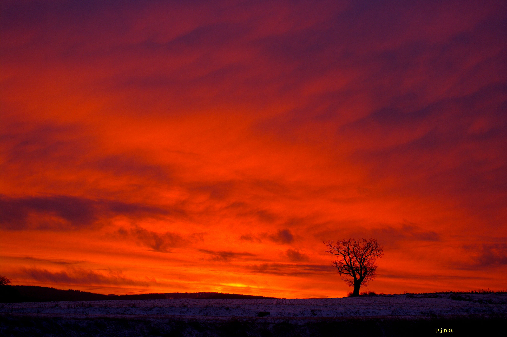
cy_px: 168
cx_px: 254
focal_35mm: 52
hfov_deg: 37.9
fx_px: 739
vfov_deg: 25.7
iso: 100
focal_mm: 35
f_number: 4
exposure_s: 1/125
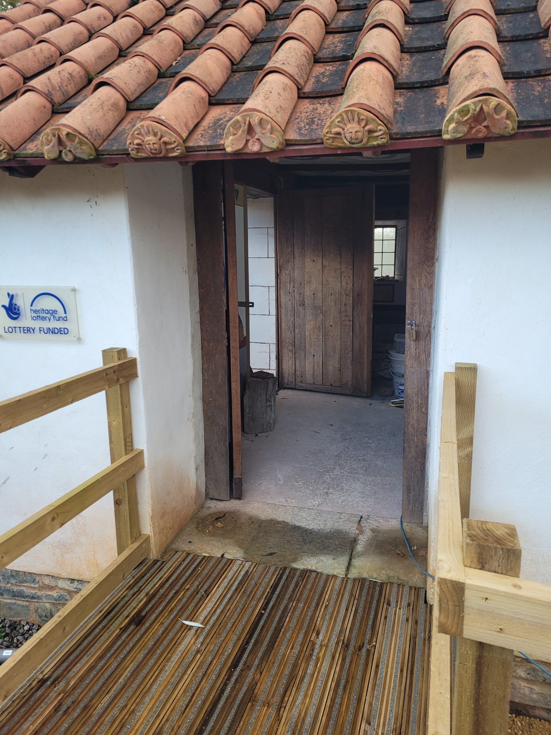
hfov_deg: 53.1
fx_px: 552
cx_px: 276
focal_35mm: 26
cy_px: 368
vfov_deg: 67.3
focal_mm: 5.4
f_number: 1.8
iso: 100
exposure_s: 1/100
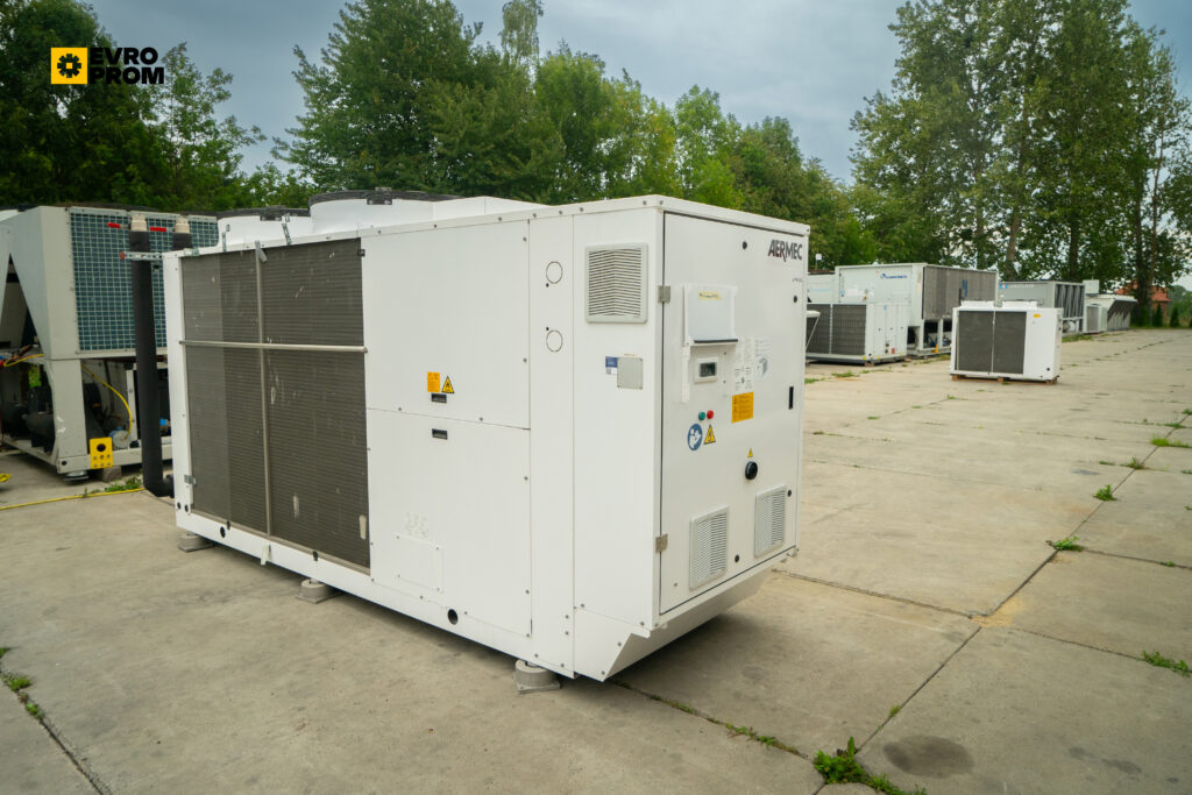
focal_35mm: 24
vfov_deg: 53.1
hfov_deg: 73.7
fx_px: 795
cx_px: 596
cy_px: 398
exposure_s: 1/320
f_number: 7.1
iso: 500
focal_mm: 24
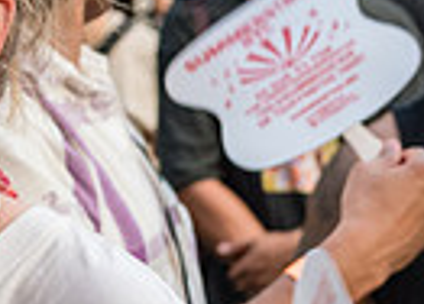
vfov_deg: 6.4
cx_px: 633
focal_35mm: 226
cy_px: 321
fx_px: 2726
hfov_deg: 8.7
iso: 1000
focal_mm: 40
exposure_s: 1/320
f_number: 4
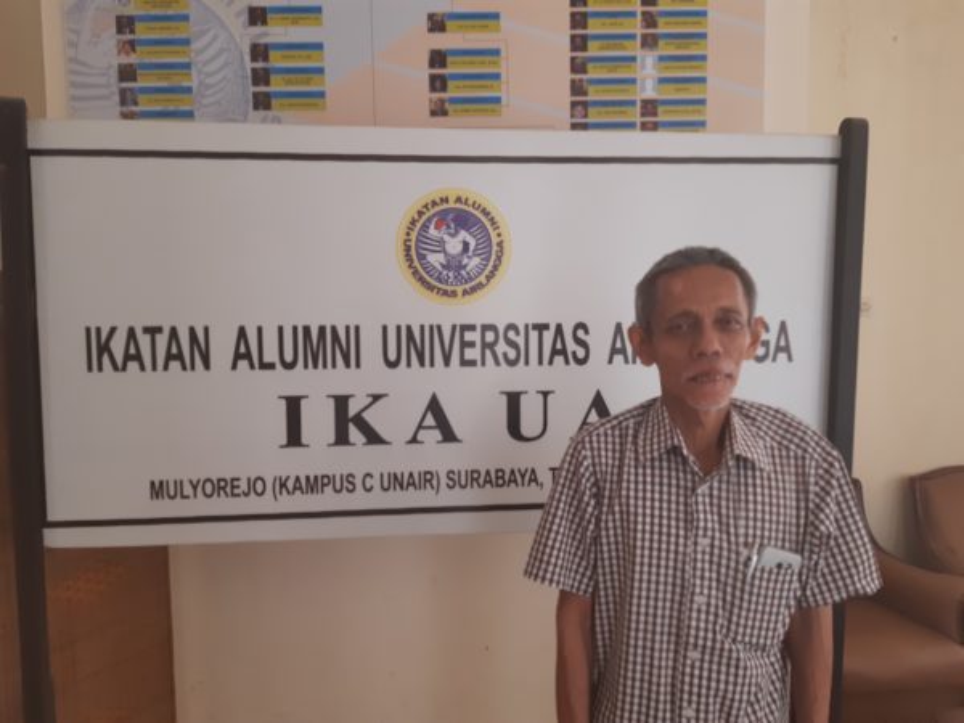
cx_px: 482
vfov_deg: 53.1
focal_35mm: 26
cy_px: 362
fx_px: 724
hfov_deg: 67.3
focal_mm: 3.92
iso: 250
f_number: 1.7
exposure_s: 1/25
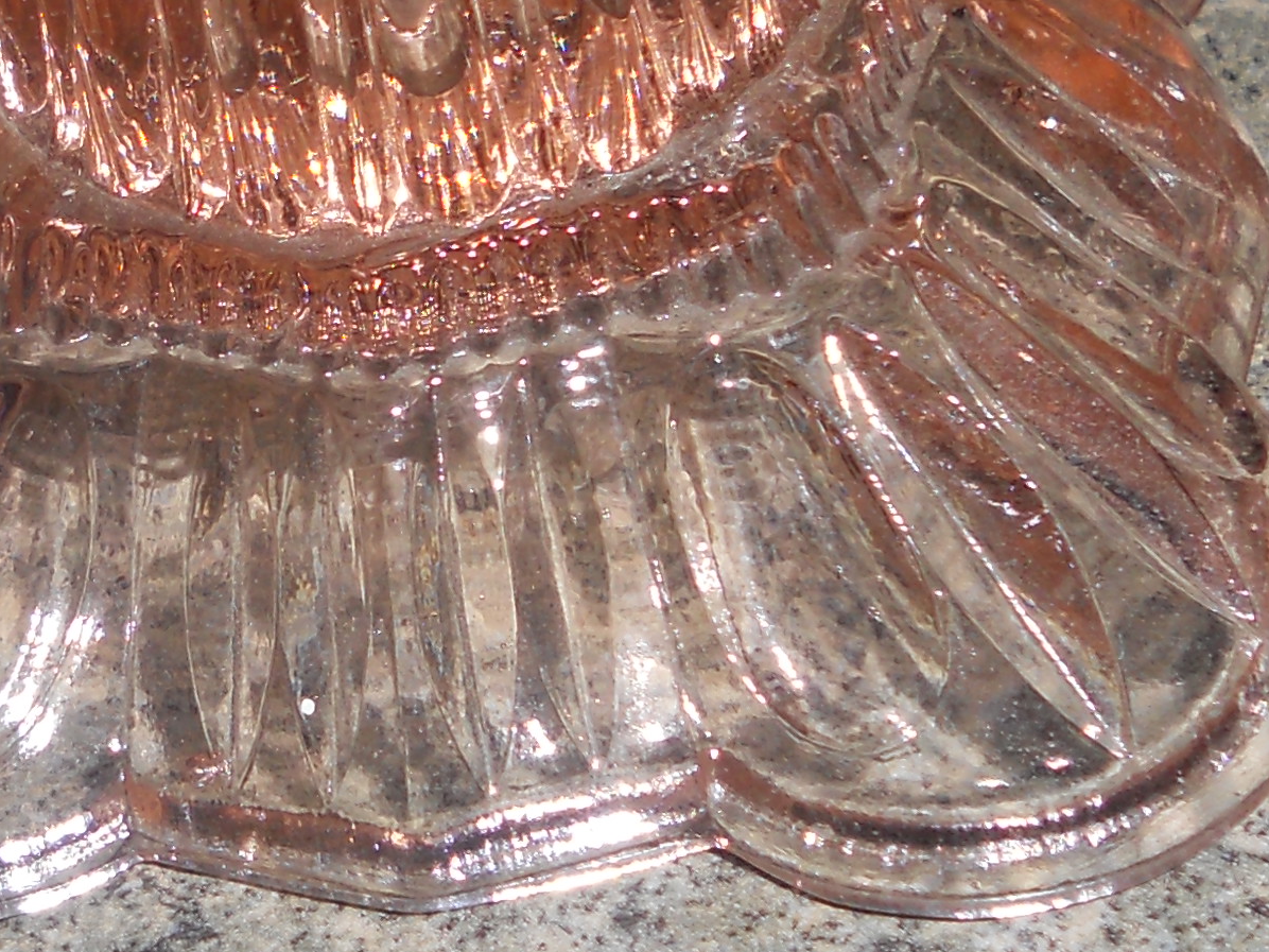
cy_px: 352
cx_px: -19
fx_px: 3923
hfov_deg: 17.9
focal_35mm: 107
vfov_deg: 13.8
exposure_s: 1/25
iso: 80
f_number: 8.8
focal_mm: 5.8
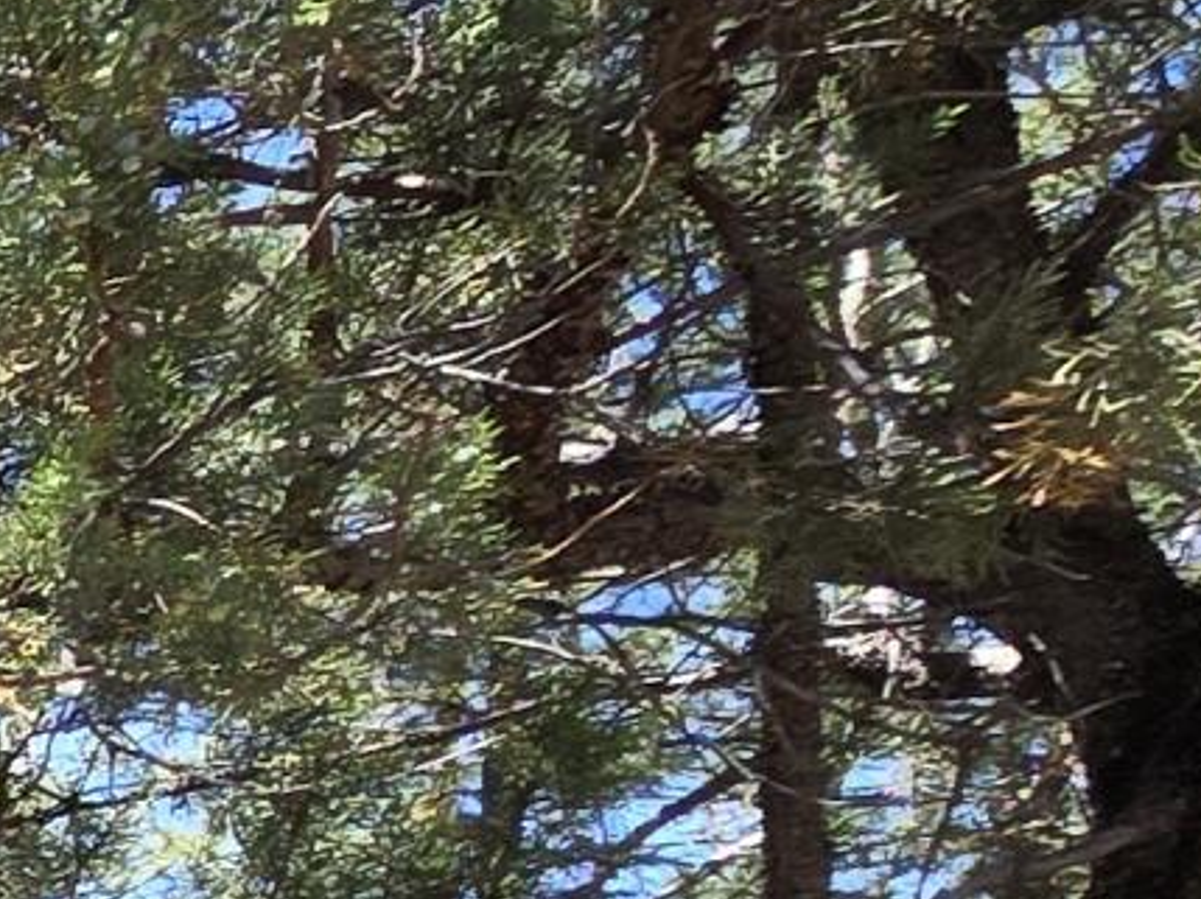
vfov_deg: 14.3
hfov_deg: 11.5
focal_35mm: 91
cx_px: -2396
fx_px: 3155
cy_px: 1608
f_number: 2.2
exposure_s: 1/598
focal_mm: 2.2
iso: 50
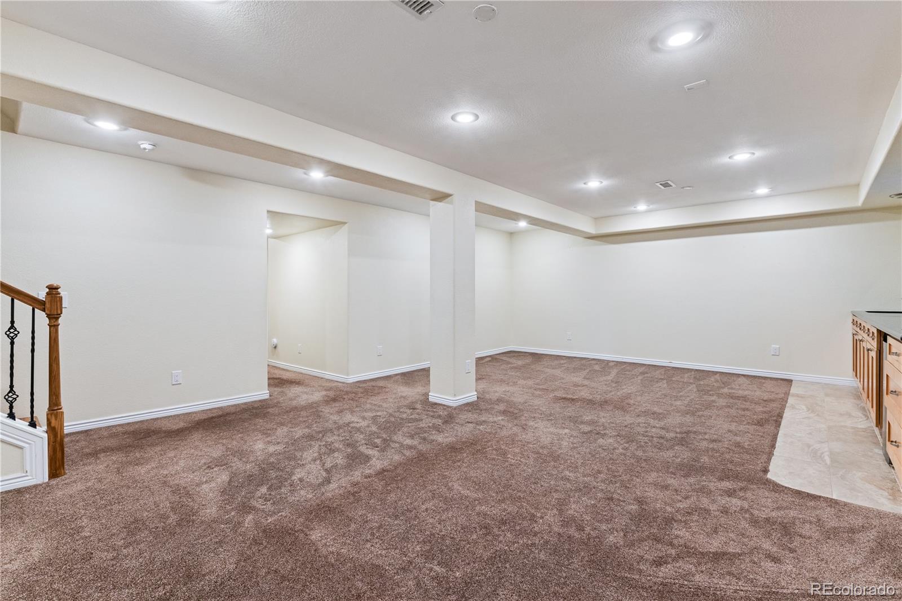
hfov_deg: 96.0
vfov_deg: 73.0
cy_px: 300
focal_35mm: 16
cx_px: 451
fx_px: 406
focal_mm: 10.8
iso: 250
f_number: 8
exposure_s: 1/4
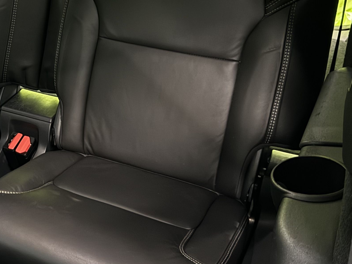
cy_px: 51
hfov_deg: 29.5
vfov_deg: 23.7
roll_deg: +6.3
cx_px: -1
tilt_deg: -24.9
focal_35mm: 61
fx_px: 620
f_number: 1.78
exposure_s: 1/25
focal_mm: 6.76
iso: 1600
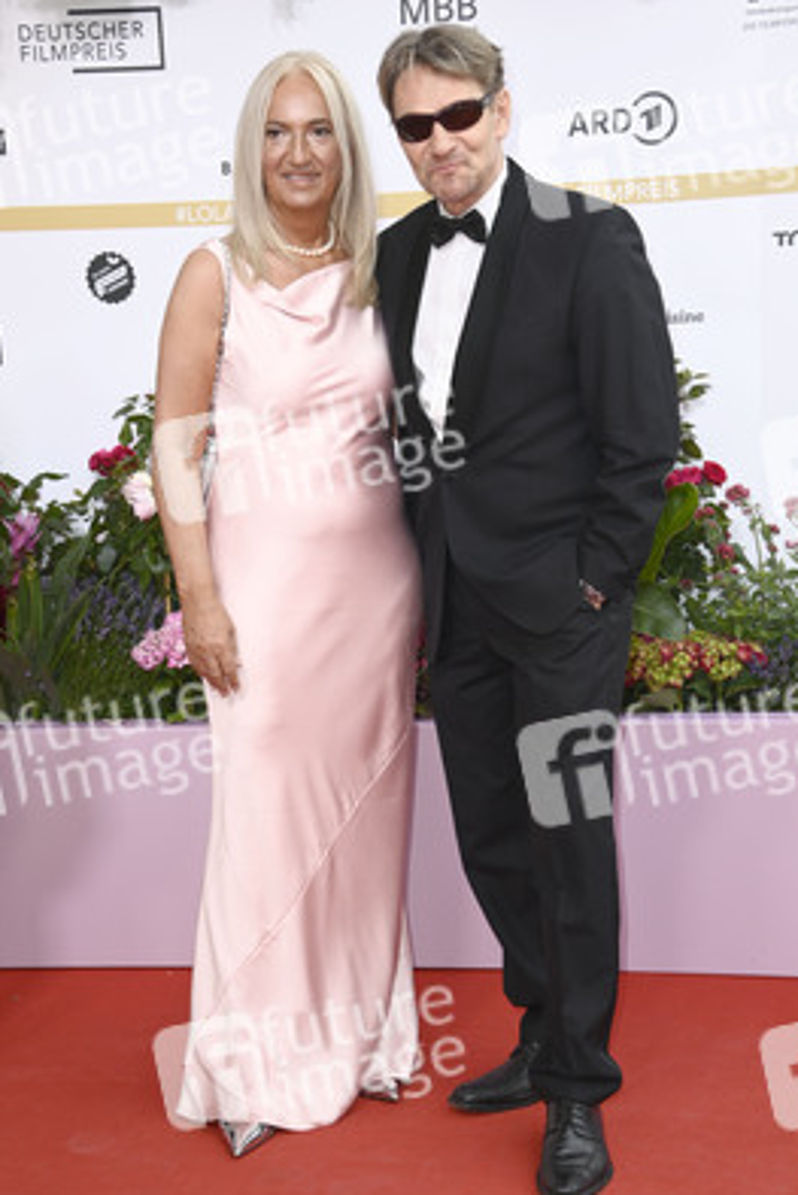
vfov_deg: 29.2
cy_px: 604
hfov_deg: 19.8
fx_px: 2292
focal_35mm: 69
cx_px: 397
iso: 640
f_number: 5.6
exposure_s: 1/250
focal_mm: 68
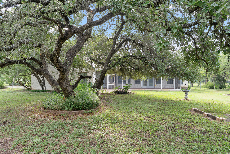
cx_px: 112
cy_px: 79
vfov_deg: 49.5
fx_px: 166
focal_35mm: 26
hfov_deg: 69.4
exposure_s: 1/8
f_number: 8
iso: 100
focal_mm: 25
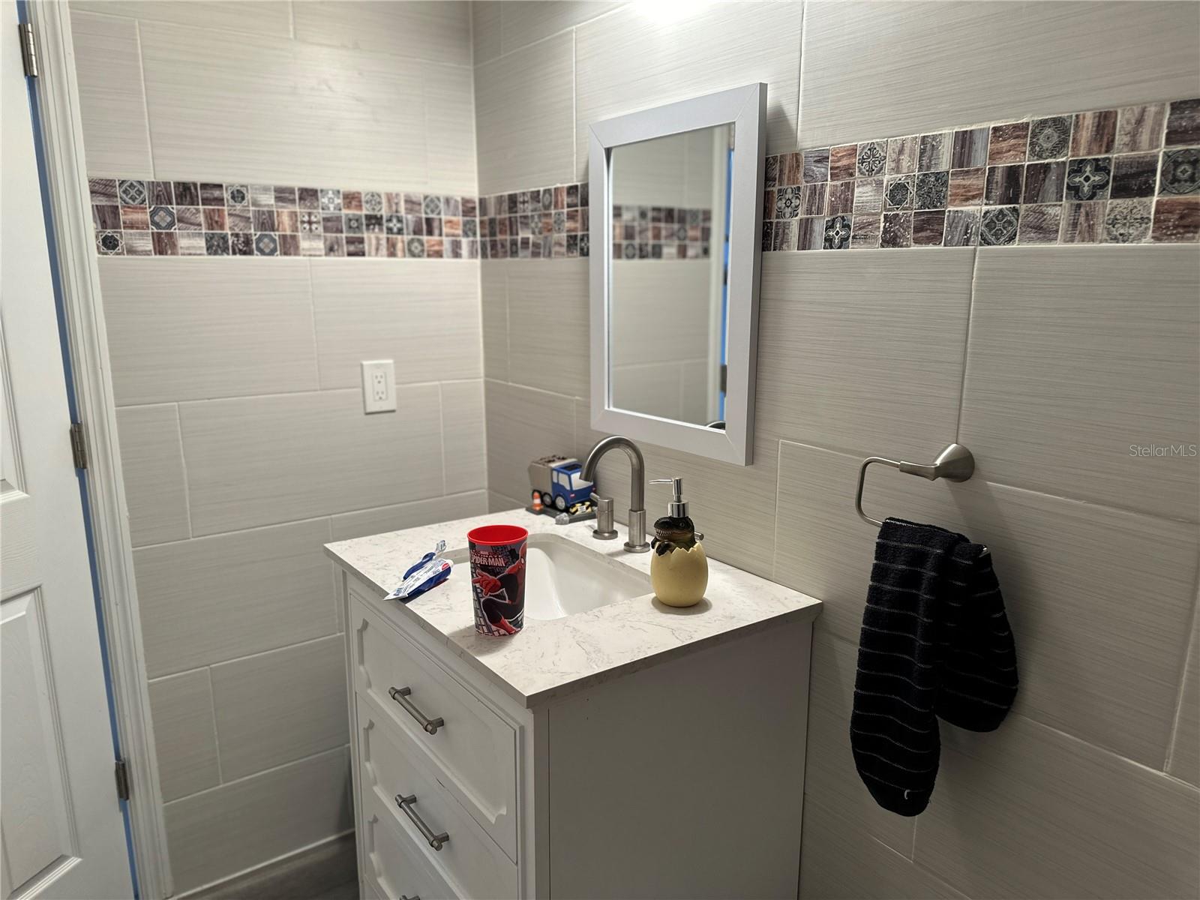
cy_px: 450
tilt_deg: -9.5
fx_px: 832
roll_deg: -0.3
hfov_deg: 71.6
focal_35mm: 24
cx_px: 600
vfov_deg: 56.8
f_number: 1.78
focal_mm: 6.86
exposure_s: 1/60
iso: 125
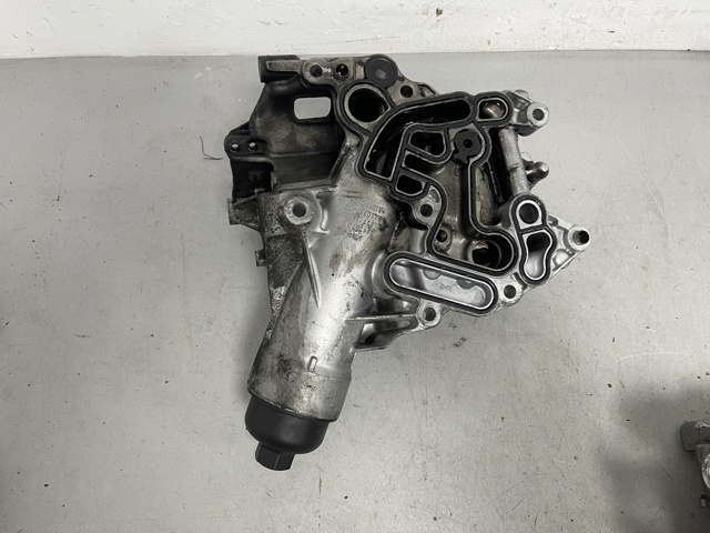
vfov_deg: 54.9
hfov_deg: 69.4
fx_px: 513
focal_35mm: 25
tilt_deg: -72.6
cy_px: 266
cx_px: 355
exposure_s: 1/50
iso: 80
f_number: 1.6
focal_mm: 5.1
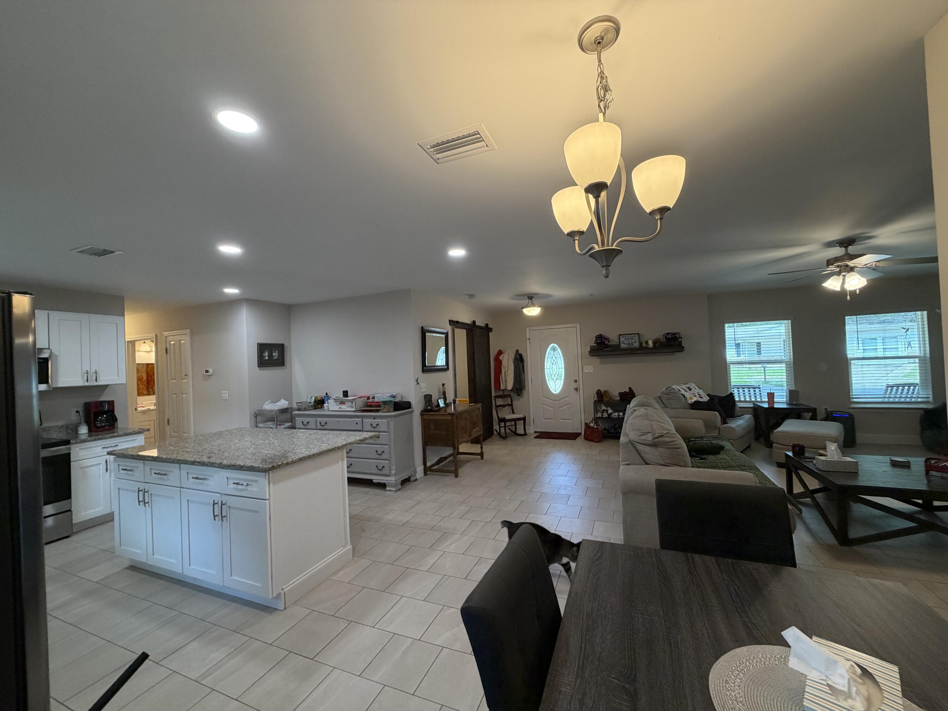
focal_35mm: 14
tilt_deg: +3.3
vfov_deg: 85.7
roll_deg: +2.9
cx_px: 474
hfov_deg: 102.1
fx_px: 383
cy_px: 356
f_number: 2.2
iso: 200
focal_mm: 2.22
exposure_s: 1/60
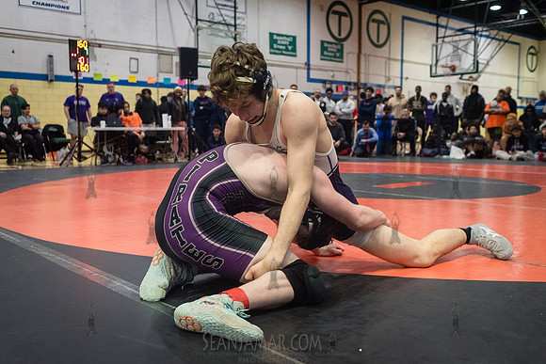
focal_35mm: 35
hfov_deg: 54.4
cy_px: 182
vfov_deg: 37.9
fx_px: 531
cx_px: 273
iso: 8000
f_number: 4
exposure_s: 1/400
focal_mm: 35
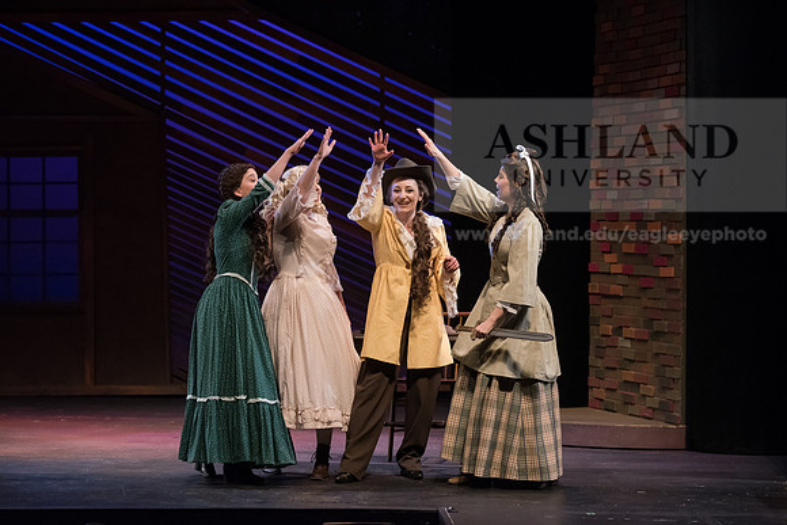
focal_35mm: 105
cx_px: 394
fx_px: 2296
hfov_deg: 19.5
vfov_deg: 13.0
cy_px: 262
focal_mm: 105
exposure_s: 1/400
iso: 5000
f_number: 4.5
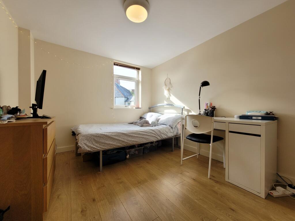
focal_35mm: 13
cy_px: 110
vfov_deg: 89.9
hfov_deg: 106.2
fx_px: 111
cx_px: 148
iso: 40
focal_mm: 1.74
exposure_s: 1/116
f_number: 2.2
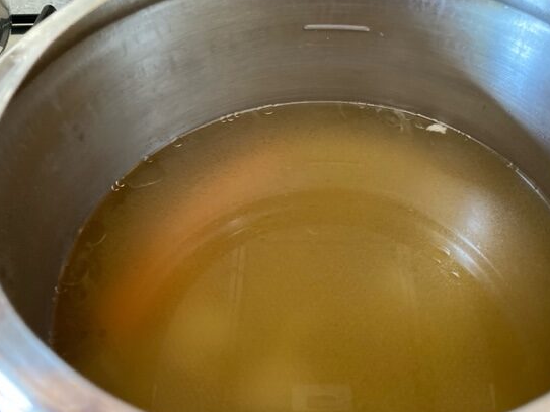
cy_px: 226
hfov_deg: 55.1
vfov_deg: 42.9
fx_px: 524
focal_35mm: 33
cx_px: 317
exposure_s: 1/30
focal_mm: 3.99
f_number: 1.8
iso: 500
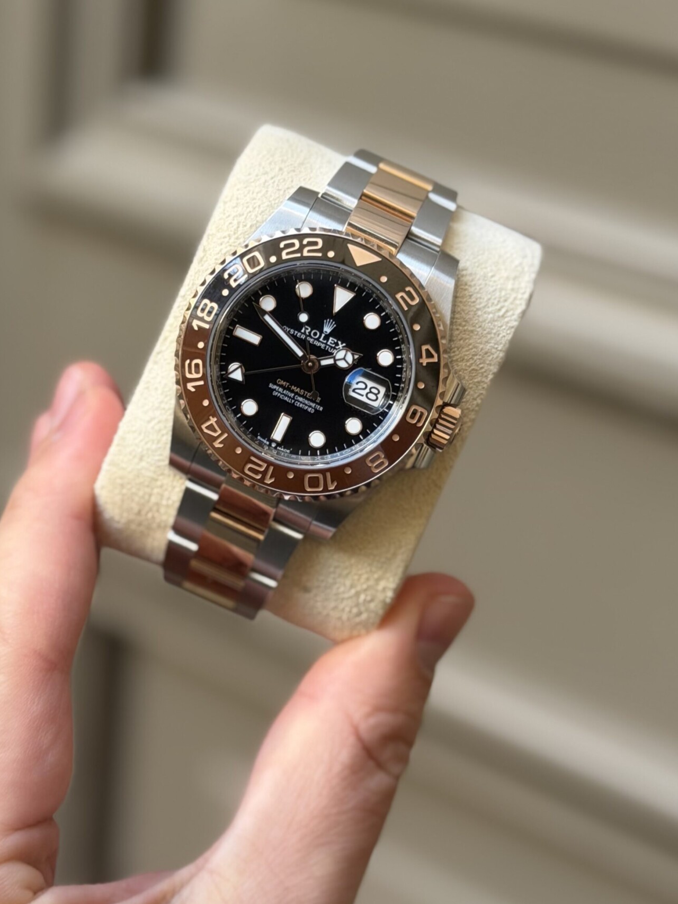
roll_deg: -0.8
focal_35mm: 54
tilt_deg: -22.6
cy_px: 405
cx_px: 313
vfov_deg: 35.5
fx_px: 1410
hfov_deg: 27.0
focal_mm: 6.76
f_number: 1.78
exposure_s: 1/121
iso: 100
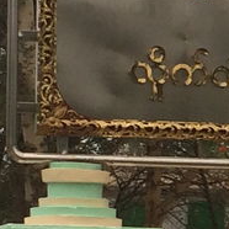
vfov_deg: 6.6
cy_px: 192
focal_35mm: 264
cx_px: 470
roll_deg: +0.8
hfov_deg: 6.4
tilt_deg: +4.1
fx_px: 1976
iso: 32
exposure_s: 1/2160
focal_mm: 4.15
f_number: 2.2
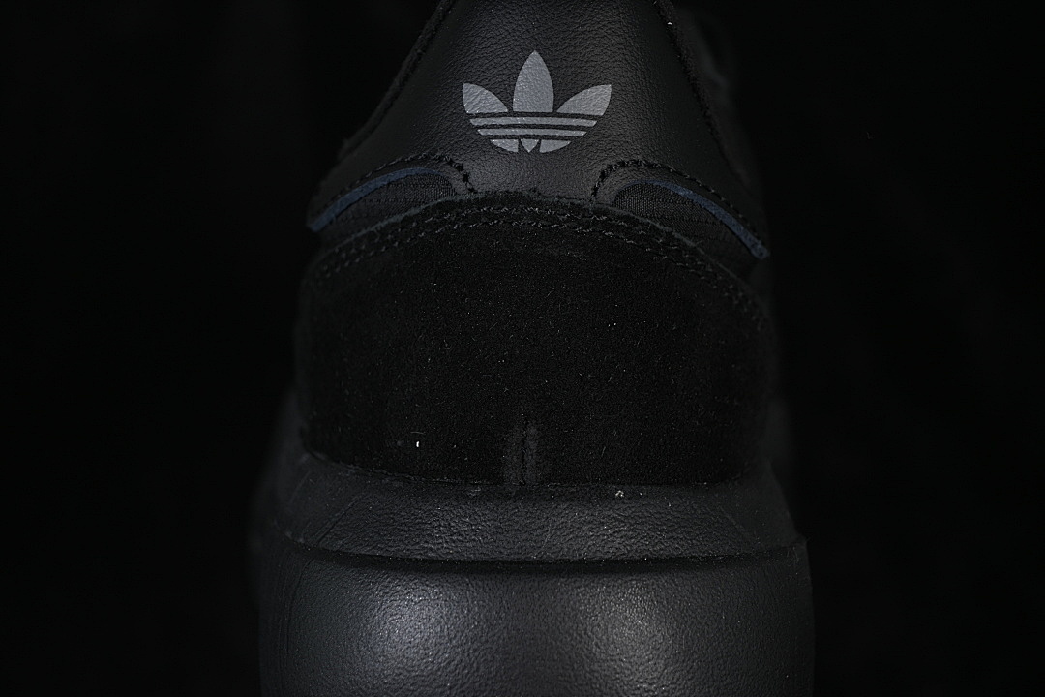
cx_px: 522
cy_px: 348
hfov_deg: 27.0
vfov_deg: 18.2
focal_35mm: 75
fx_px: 2177
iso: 160
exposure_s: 1/60
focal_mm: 50
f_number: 6.3
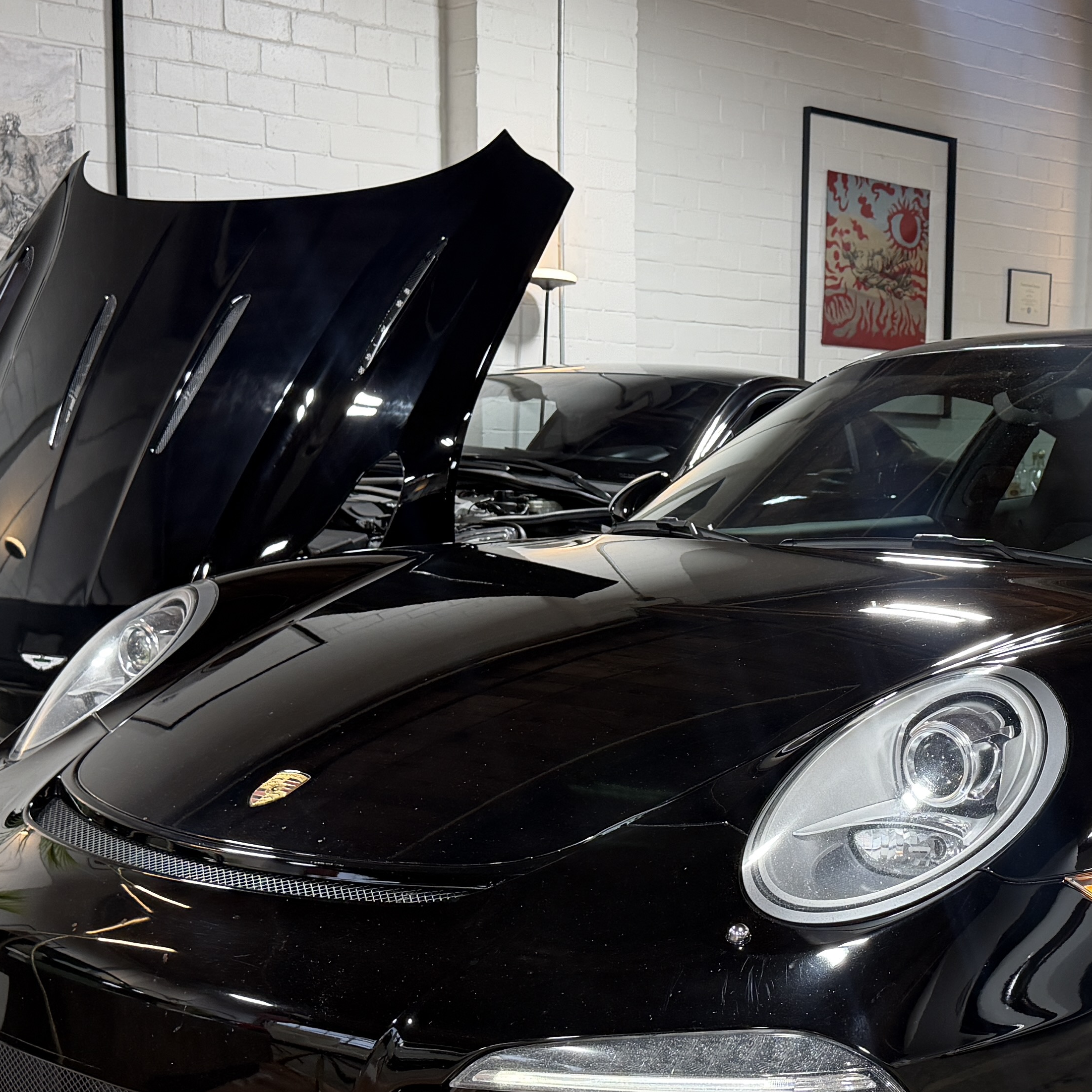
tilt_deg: -8.0
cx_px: 768
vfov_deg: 30.9
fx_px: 1963
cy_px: 699
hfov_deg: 30.7
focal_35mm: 55
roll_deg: -0.5
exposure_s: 1/63
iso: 160
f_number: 1.78
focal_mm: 6.76
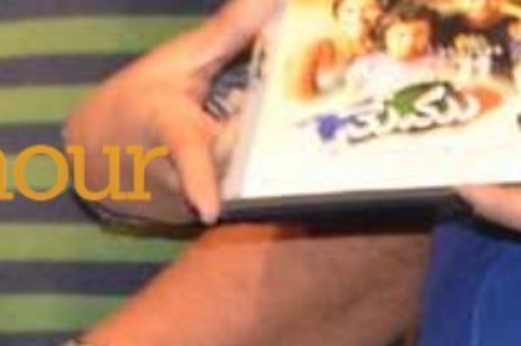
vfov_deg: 1.6
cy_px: -369
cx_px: -187
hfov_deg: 2.3
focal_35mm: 881
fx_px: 12734
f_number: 7.1
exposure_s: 1/125
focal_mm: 75
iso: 1000
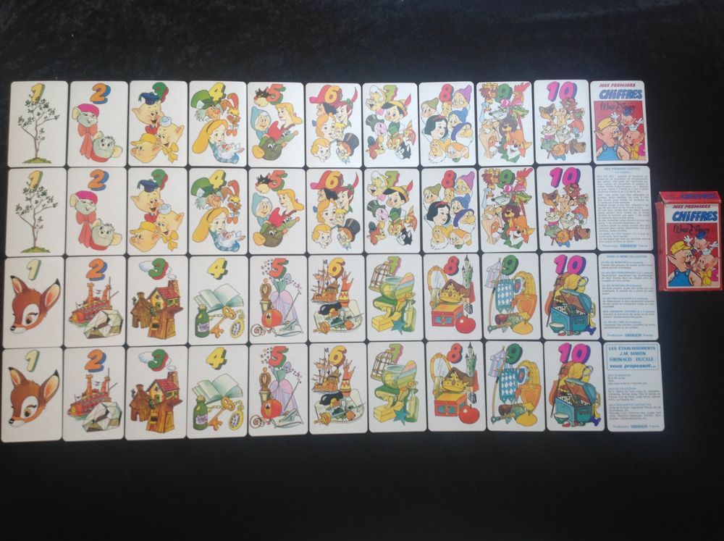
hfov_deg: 52.7
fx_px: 731
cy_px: 270
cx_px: 362
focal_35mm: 35
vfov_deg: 40.6
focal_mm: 4.28
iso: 50
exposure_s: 1/30
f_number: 2.4
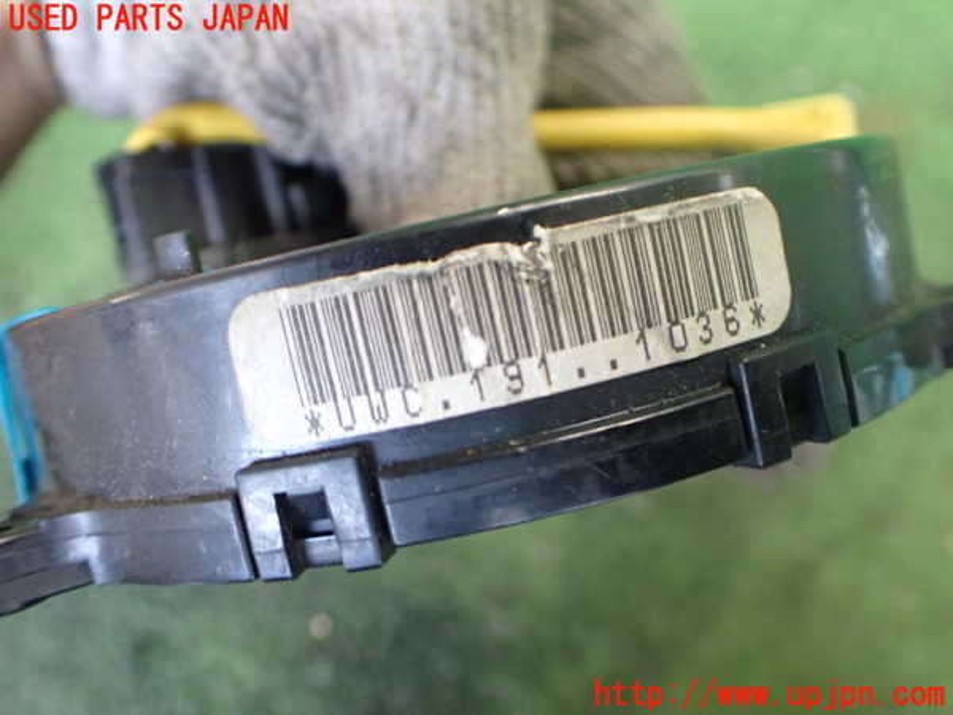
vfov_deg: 46.8
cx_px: 476
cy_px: 358
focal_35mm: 30
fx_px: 826
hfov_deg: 60.0
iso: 800
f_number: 2.3
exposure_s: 1/80
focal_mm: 5.4
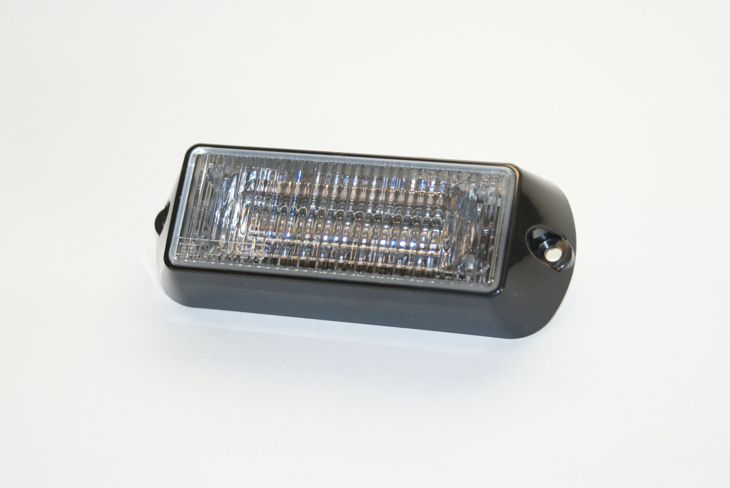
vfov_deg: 16.6
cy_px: 244
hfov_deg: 24.6
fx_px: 1675
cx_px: 365
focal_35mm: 82
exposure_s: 1/125
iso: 250
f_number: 5.6
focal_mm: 55
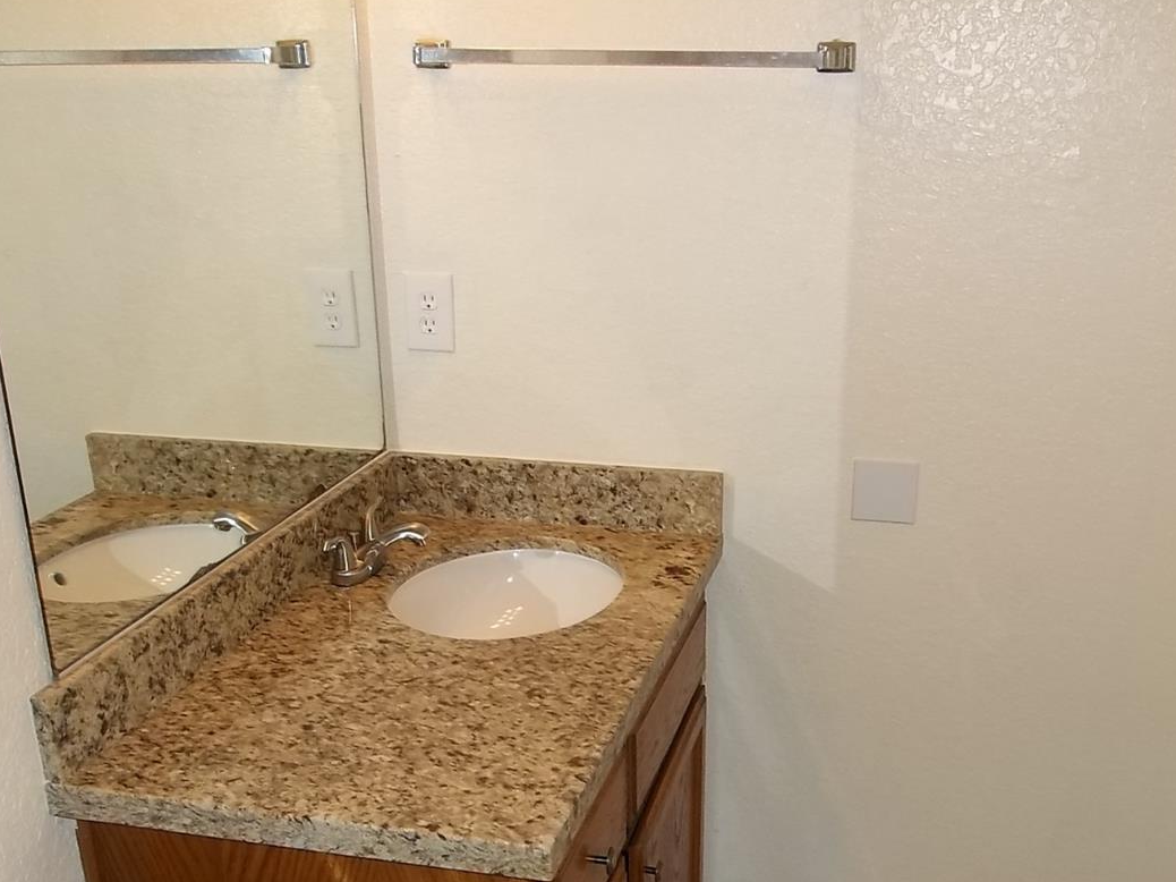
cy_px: 622
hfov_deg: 47.8
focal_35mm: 39
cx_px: 663
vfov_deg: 36.2
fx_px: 1325
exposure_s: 1/30
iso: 80
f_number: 3.5
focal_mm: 4.9
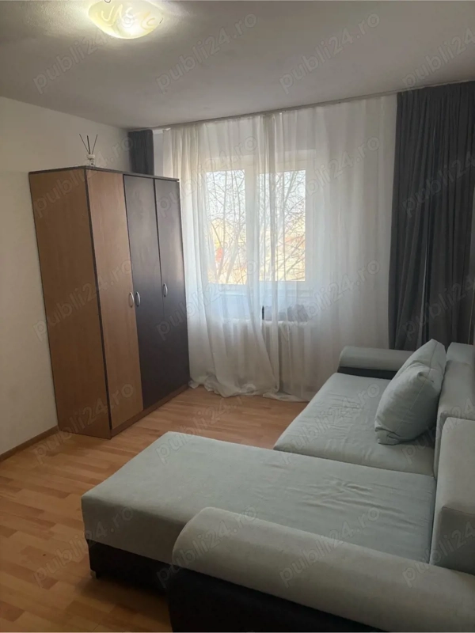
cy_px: 316
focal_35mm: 26
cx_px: 238
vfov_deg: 67.3
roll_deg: +1.8
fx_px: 476
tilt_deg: -11.1
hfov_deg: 53.1
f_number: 1.6
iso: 125
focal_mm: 5.96
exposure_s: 1/151
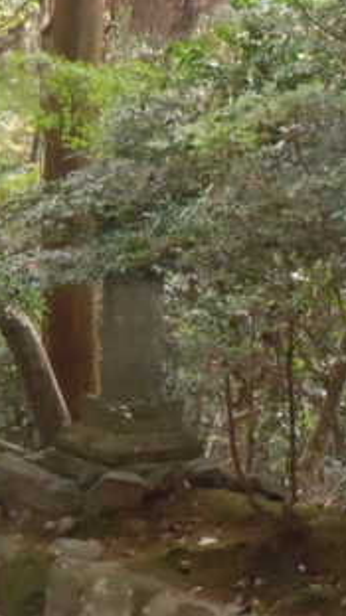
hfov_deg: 10.5
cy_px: 387
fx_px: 1782
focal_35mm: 109
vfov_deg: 19.6
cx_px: -245
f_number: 4.3
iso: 800
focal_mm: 6.9
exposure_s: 1/30
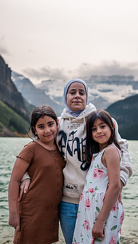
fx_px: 286
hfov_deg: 27.0
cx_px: 88
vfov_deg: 46.3
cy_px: 105
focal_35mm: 44
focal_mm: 35
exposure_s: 1/6400
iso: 200
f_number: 2.5
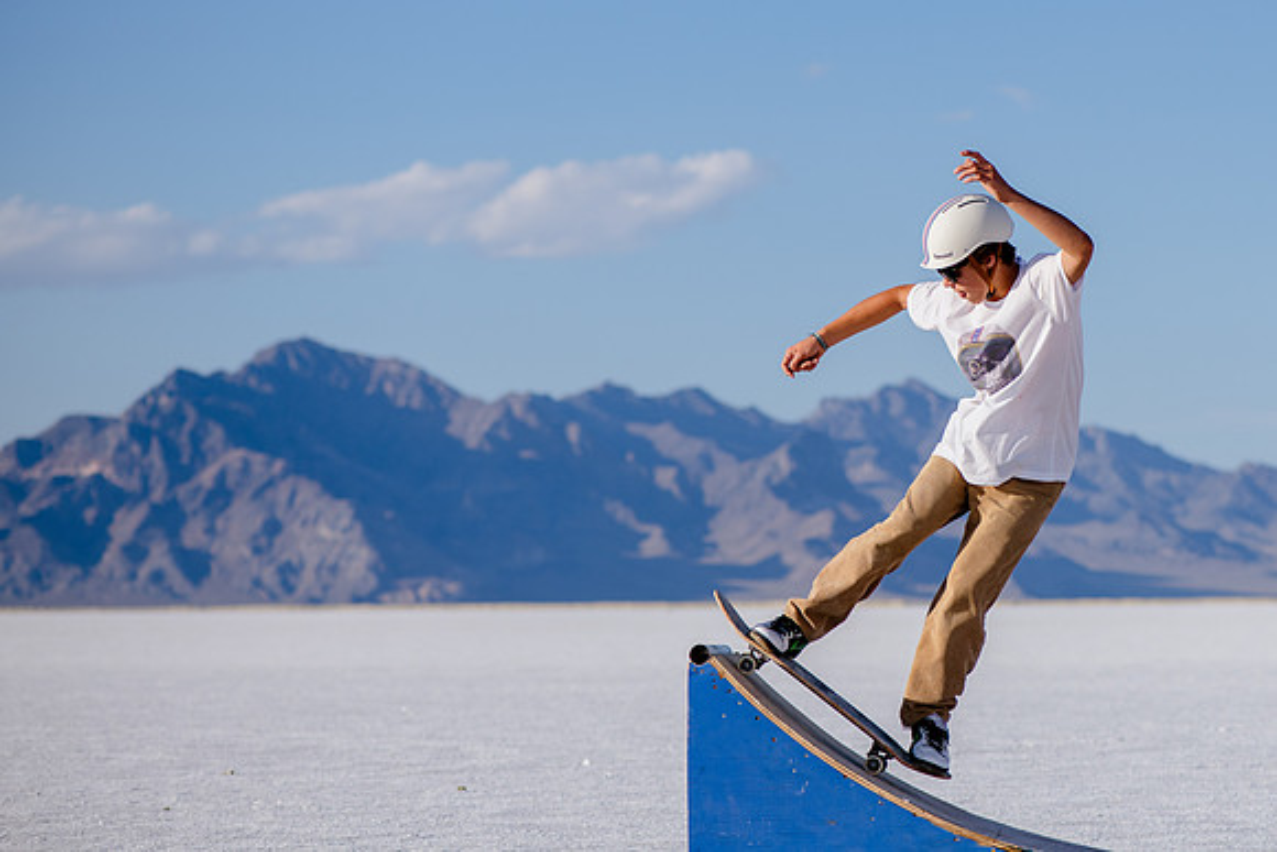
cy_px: 277
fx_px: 5521
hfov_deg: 13.2
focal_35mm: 156
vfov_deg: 8.8
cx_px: 926
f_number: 5
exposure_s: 1/2500
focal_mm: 105
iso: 125
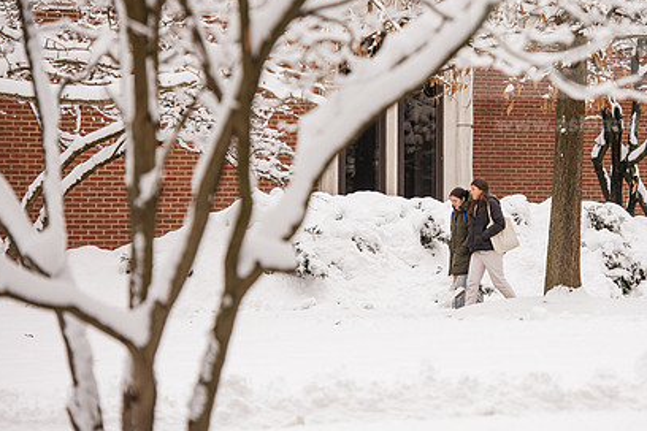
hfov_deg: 10.3
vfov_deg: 6.9
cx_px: 423
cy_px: 158
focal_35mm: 199
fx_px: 3576
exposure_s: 1/500
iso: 160
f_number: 3.5
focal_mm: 140
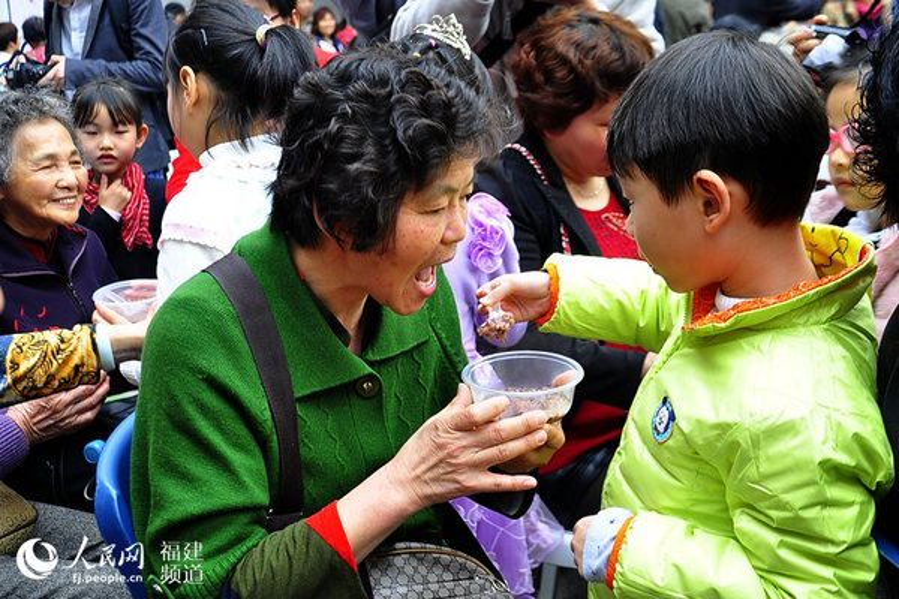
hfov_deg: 53.1
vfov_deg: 36.9
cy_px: 300
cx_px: 450
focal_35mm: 36
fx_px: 899
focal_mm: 24
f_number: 4.5
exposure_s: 1/80
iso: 200
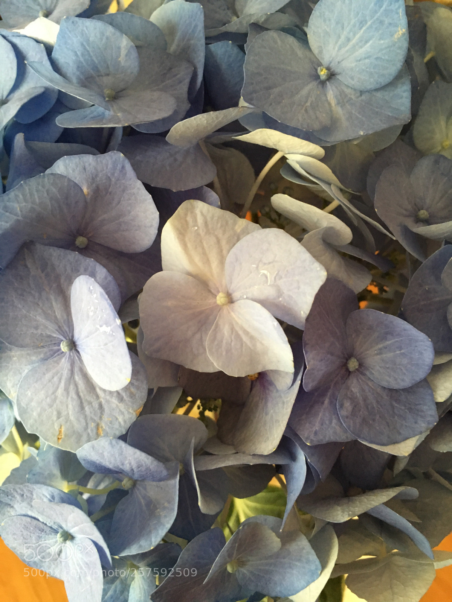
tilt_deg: -39.0
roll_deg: +2.8
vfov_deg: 61.7
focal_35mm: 29
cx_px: 226
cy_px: 301
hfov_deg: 48.2
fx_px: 505
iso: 200
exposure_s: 1/20
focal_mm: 4.15
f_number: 2.2
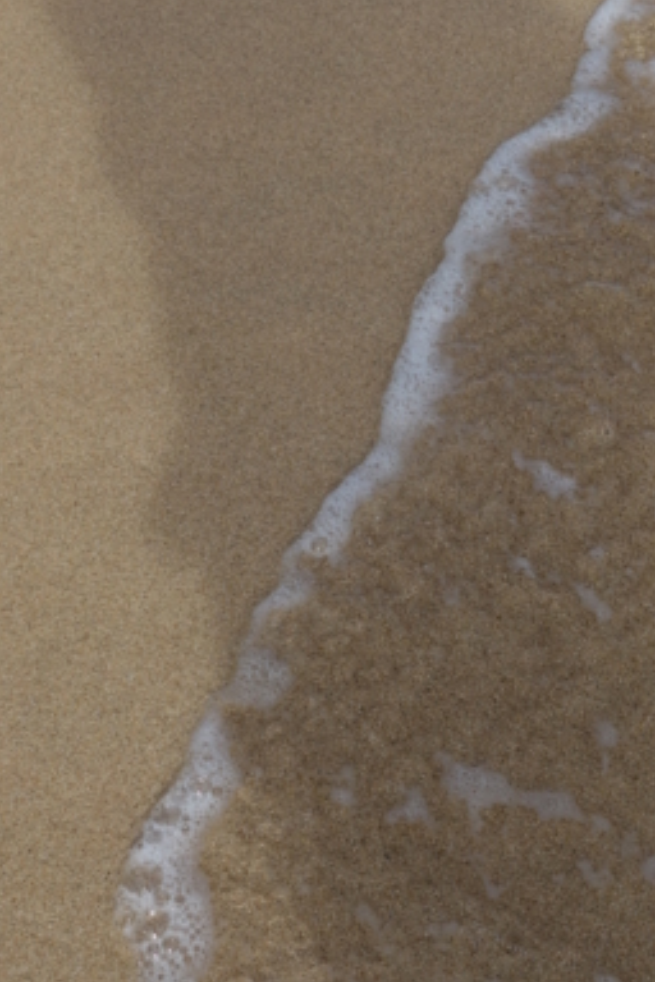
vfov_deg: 27.7
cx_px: 533
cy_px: 435
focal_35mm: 73
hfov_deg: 18.5
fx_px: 1992
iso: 125
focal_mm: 10.4
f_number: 5.6
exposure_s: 1/400
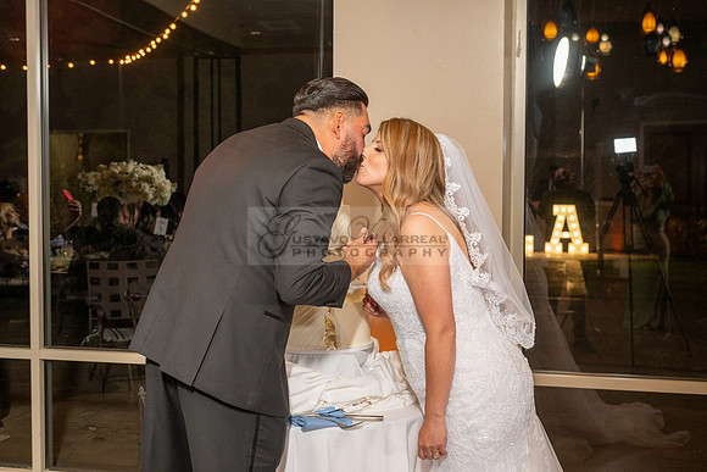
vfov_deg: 28.1
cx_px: 354
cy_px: 236
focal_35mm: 48
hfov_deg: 41.1
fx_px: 943
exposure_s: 1/200
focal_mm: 48
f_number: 4.5
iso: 800
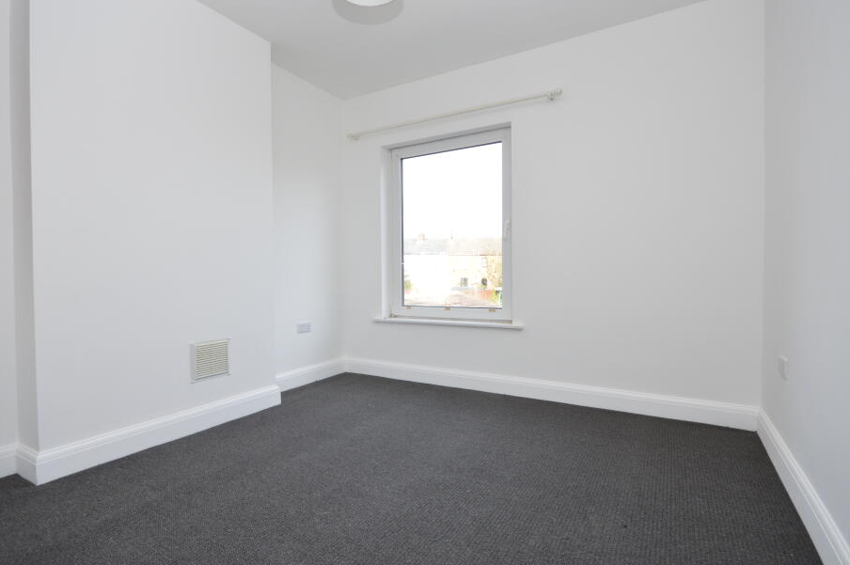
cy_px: 283
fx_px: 401
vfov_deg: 70.3
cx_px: 420
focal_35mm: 17
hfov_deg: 93.3
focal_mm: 10
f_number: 5.6
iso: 320
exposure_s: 1/125
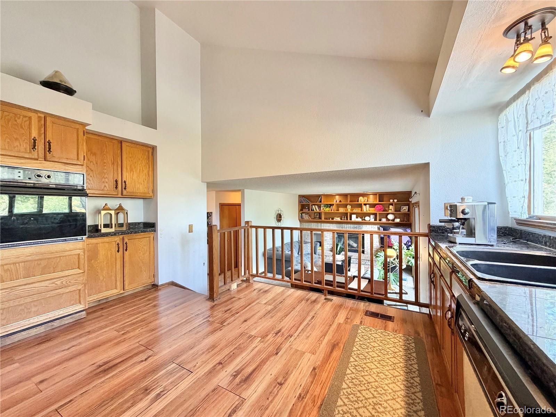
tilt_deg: -0.3
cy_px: 208
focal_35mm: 14
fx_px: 225
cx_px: 278
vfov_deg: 85.7
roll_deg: +0.7
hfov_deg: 102.1
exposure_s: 1/60
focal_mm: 2.22
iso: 250
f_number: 2.2
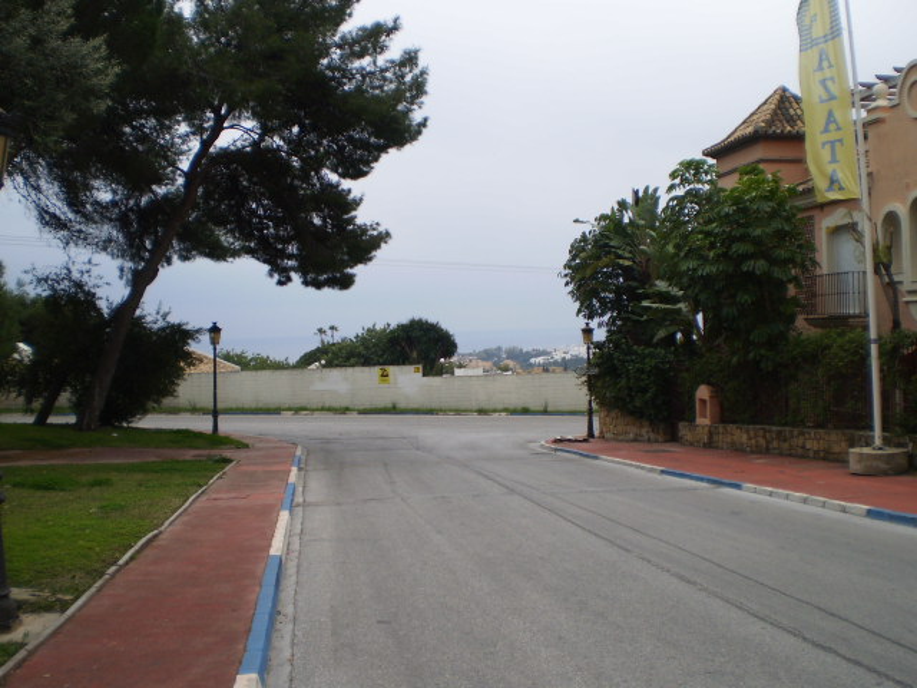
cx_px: 458
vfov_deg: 39.7
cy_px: 344
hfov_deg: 51.4
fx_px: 954
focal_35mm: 36
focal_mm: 6.3
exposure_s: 1/400
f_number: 3.1
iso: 64
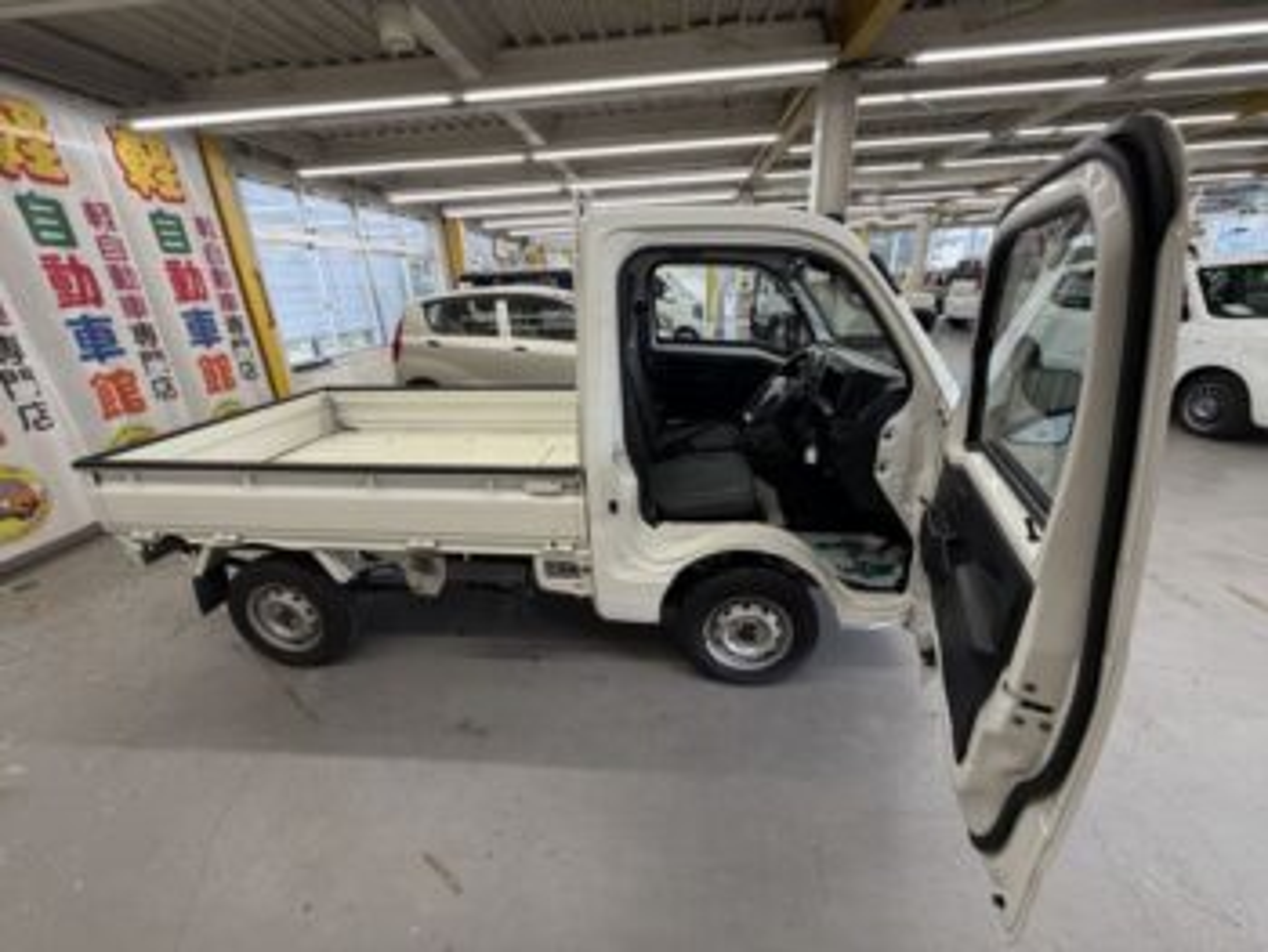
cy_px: 476
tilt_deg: -20.1
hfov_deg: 102.0
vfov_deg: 85.7
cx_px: 634
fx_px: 513
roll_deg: +3.1
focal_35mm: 14
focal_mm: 2.22
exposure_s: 1/100
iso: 200
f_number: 2.2
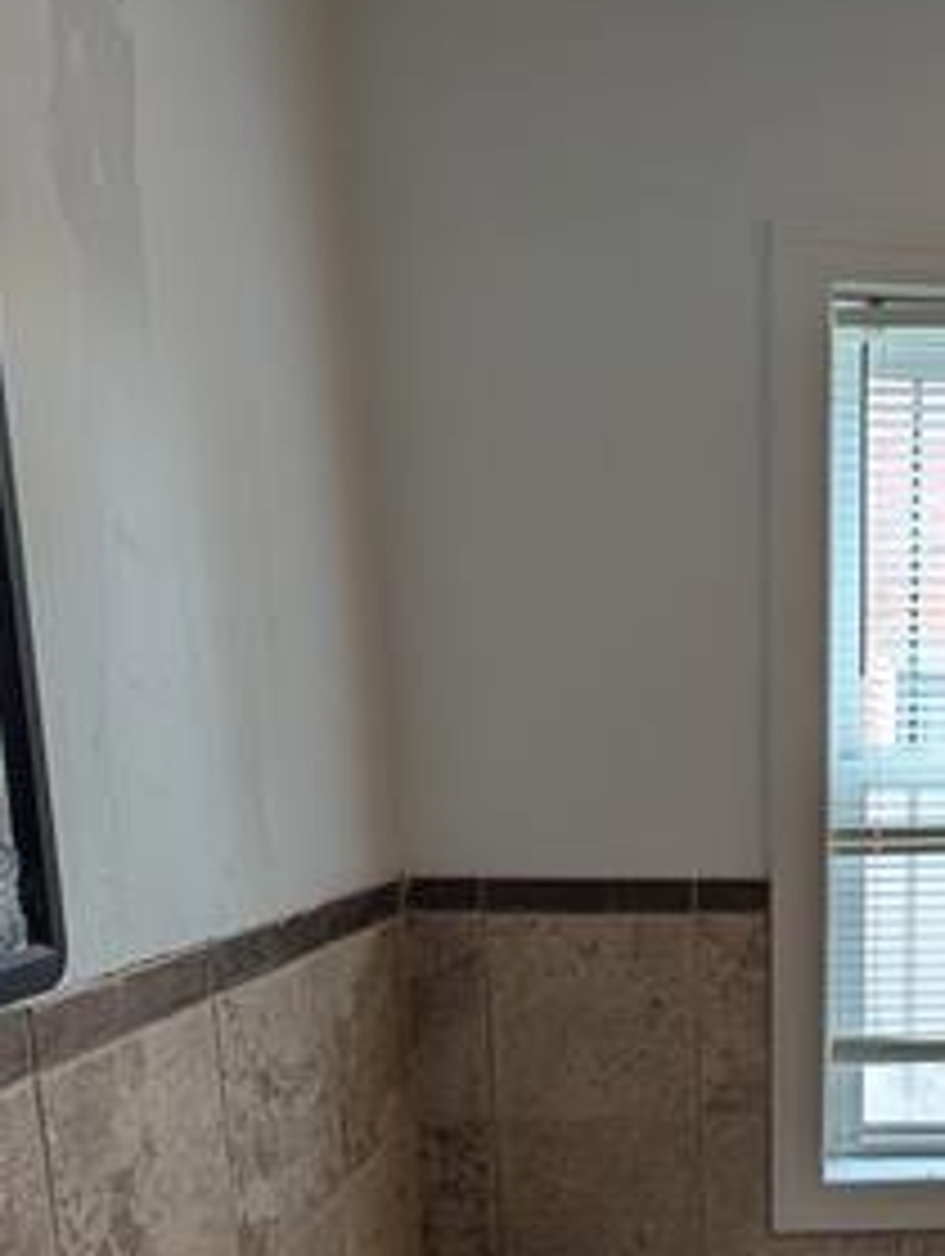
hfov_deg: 39.1
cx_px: 896
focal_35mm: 33
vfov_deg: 51.7
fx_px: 1198
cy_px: 1013
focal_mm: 2.02
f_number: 1.7
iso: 58
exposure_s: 1/91.4
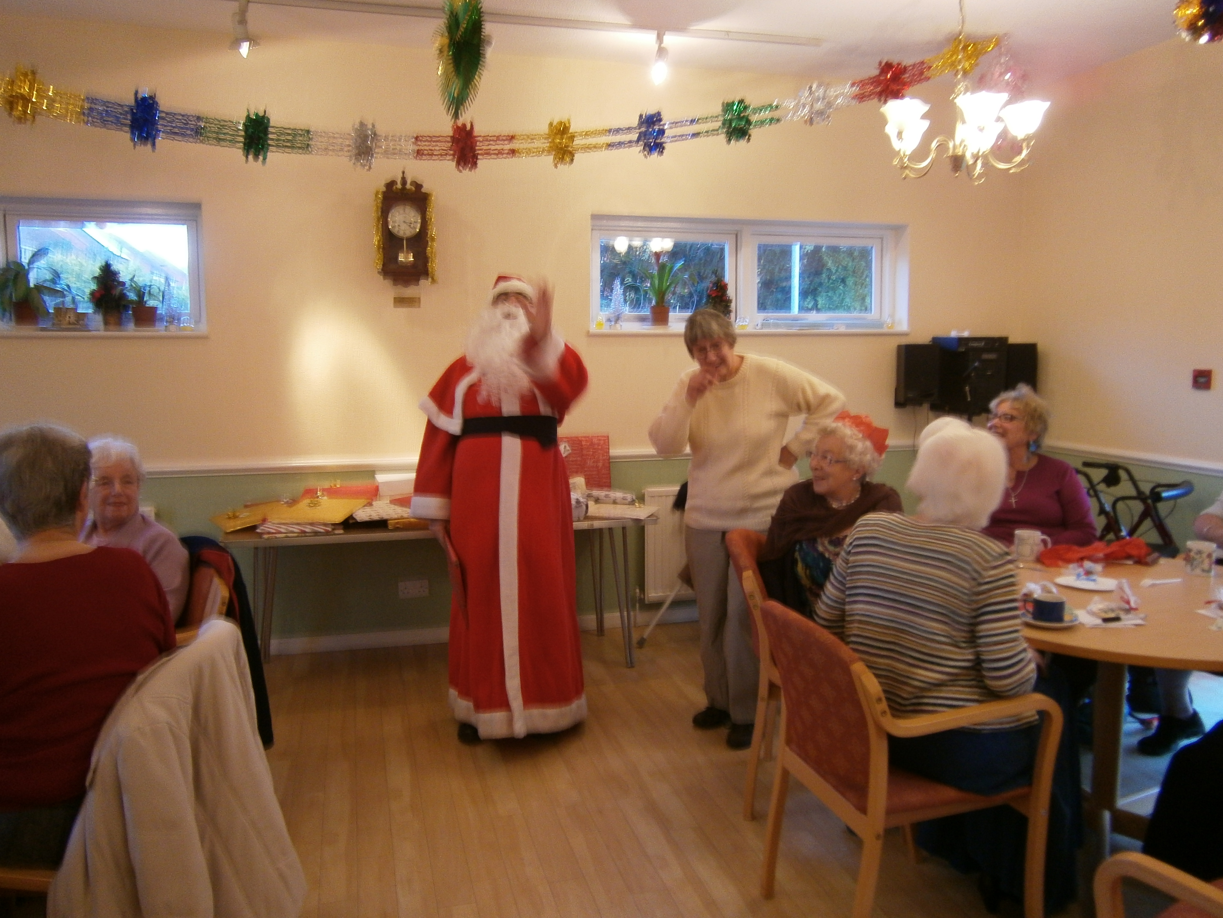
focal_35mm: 26
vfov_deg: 53.1
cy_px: 459
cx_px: 612
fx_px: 919
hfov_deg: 67.3
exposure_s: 1/13
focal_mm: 4.7
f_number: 2.8
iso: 125
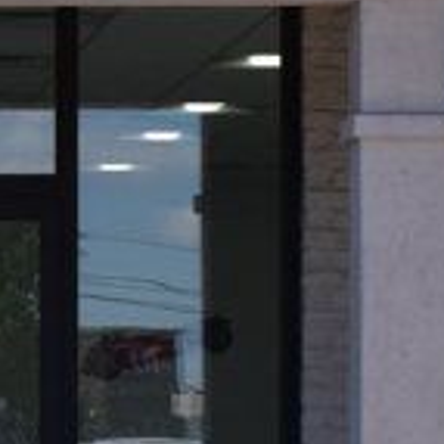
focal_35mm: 283
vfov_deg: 6.2
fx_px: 4107
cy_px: 512
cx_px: -258
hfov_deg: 6.1
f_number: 11
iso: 400
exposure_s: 1/400
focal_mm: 31
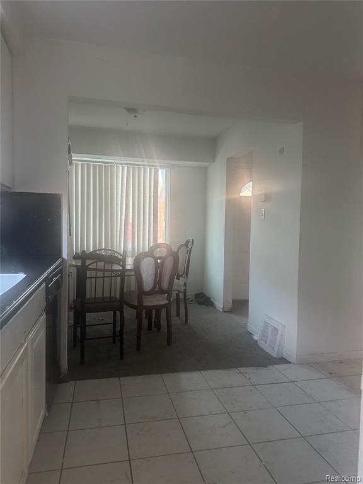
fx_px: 336
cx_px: 182
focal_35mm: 24
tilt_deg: -3.4
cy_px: 242
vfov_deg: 71.6
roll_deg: -1.7
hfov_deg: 56.8
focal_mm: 6.76
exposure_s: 1/60
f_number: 1.78
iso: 500
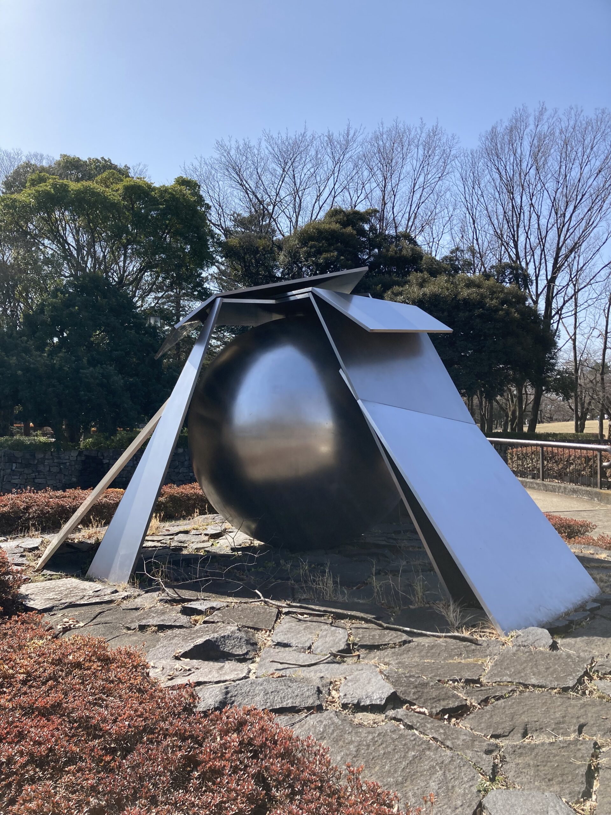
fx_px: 659
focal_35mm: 28
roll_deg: -1.3
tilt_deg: +1.8
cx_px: 306
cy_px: 408
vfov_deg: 63.4
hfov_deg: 49.7
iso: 20
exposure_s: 1/1453
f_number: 1.8
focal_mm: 3.99
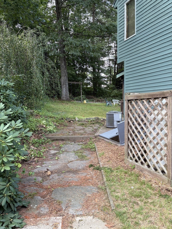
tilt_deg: -5.4
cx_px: 86
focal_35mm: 26
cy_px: 114
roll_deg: +0.5
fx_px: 172
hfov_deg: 53.1
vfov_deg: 67.3
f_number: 1.6
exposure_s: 1/190
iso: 40
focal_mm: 5.96
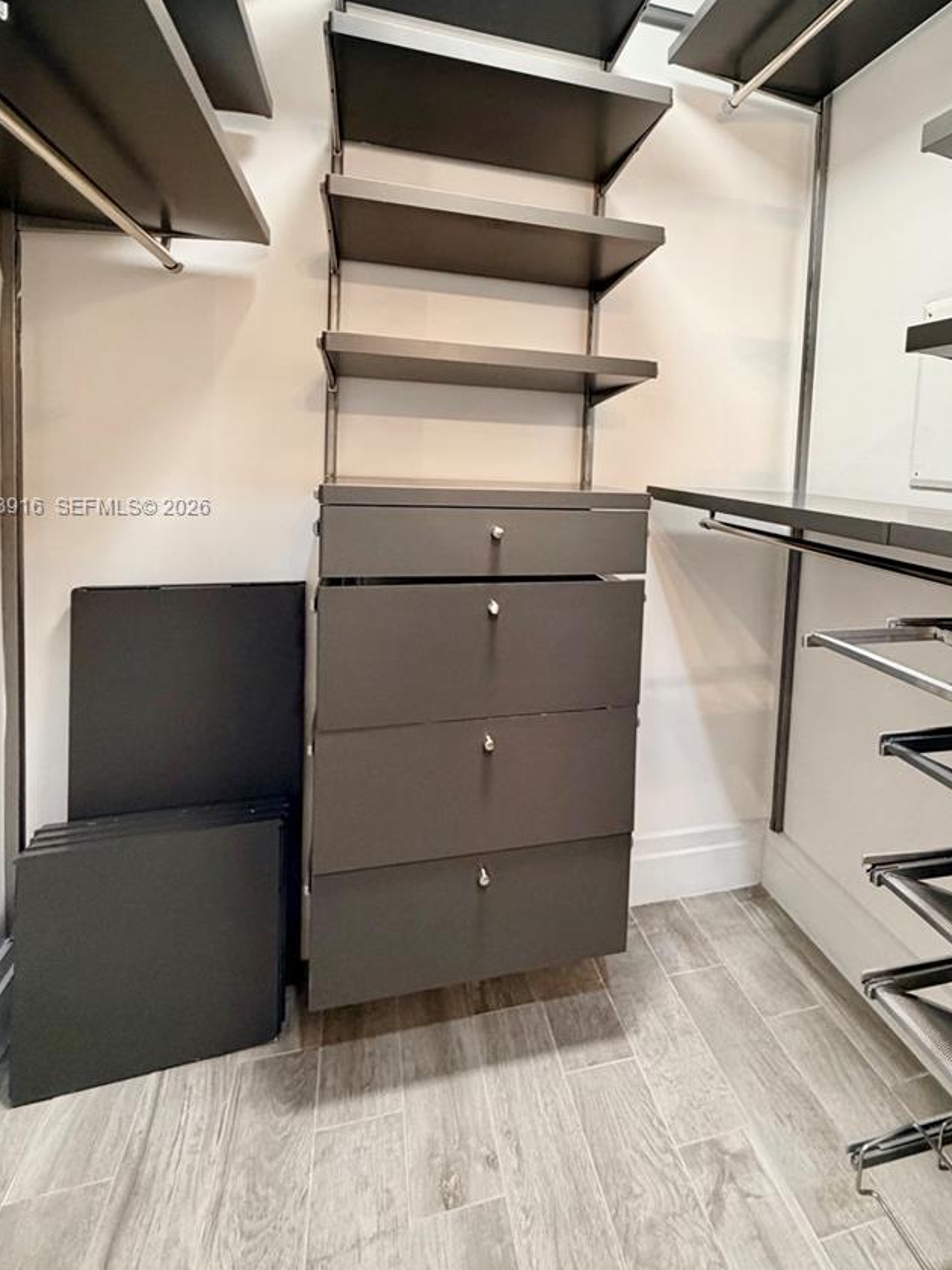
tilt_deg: -2.9
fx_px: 733
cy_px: 508
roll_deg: -3.5
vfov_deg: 80.8
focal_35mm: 20
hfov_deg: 64.8
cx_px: 609
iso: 320
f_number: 2.2
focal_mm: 2.22
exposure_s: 1/60
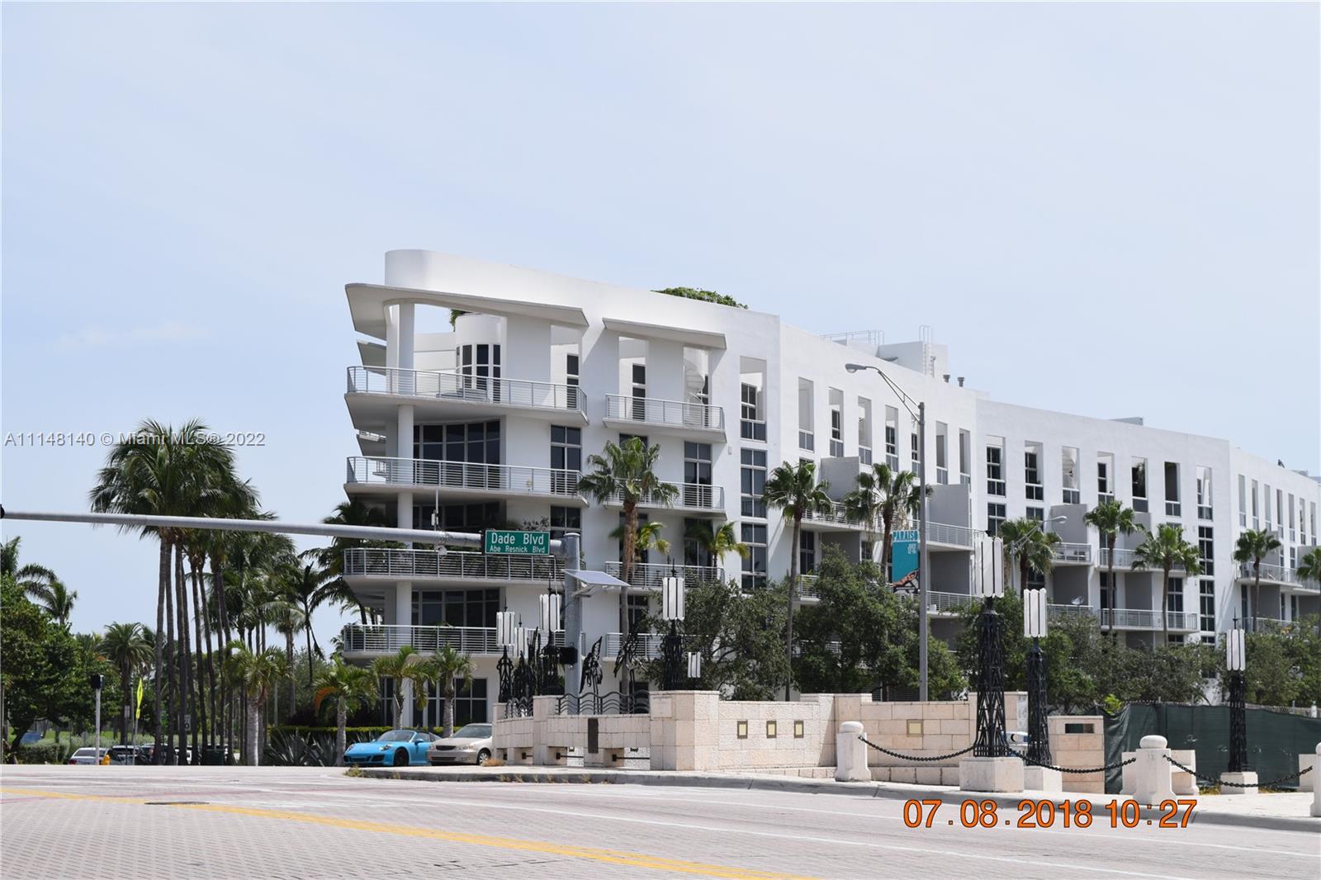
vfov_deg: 18.2
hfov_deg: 27.0
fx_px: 2751
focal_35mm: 75
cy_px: 440
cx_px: 660
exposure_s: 1/500
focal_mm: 50
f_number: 11
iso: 200
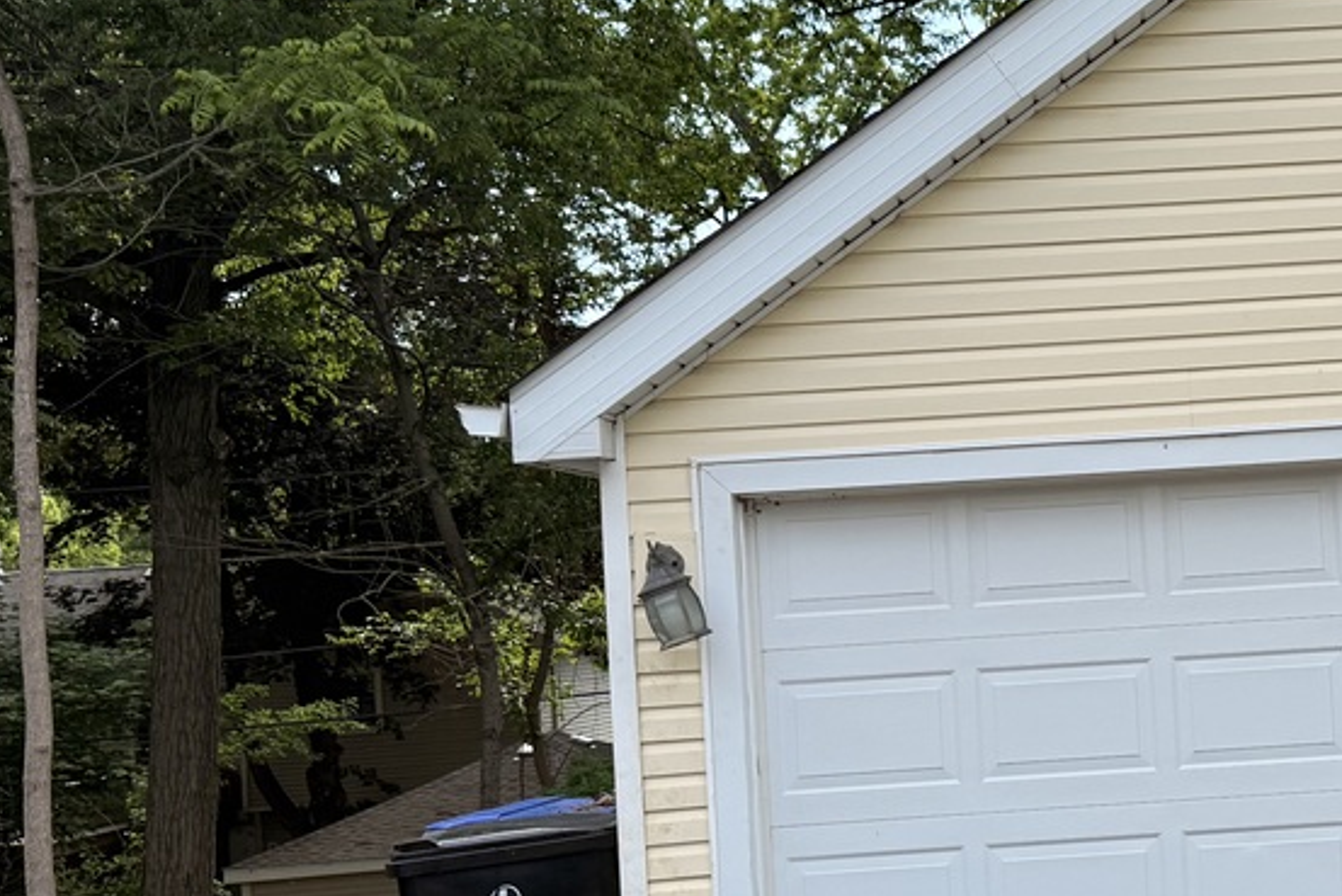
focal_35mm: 65
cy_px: 541
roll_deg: +4.0
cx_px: 1310
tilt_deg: +1.8
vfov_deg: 20.9
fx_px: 2424
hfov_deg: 29.1
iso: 100
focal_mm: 6.76
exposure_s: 1/2299
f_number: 1.78
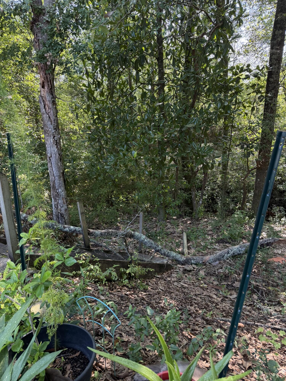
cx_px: 143
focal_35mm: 24
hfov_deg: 56.8
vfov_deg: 71.6
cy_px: 190
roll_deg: +2.0
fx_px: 264
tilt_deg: -14.6
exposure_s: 1/214
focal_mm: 6.76
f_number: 1.78
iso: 200
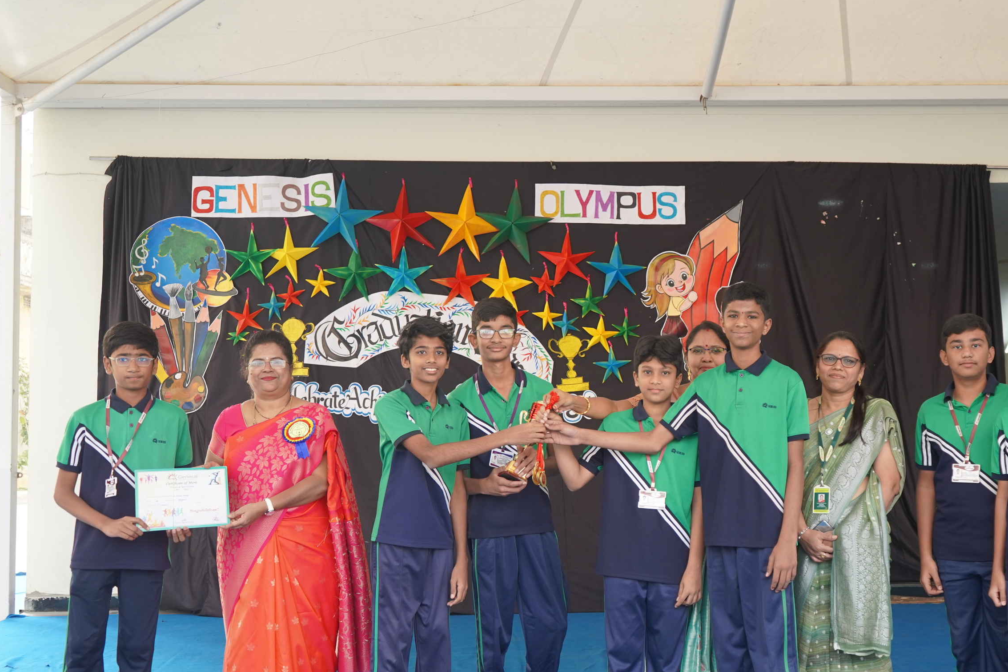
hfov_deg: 43.1
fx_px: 1260
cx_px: 665
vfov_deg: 29.8
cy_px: 399
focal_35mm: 45
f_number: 4
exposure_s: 1/160
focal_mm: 34
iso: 320
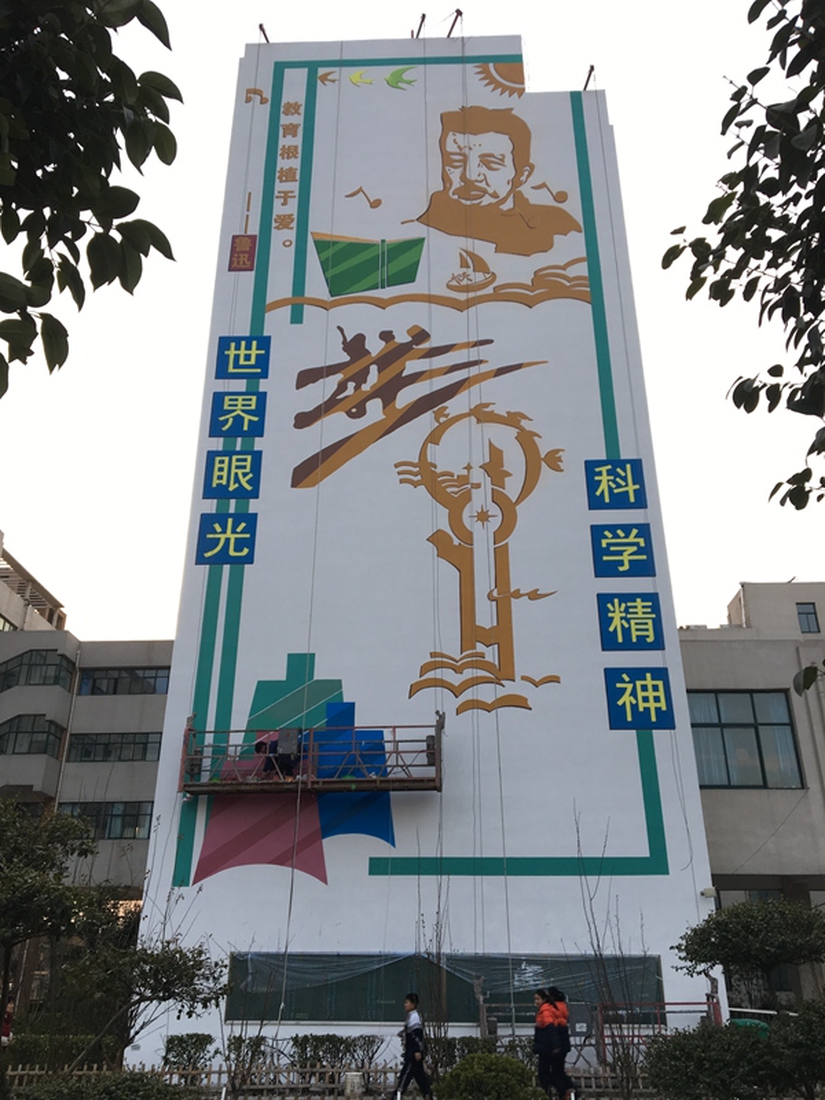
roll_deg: +0.5
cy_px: 550
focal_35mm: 29
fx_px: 922
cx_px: 412
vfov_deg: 61.7
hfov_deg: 48.2
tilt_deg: +24.5
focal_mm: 4.15
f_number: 2.2
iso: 25
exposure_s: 1/50
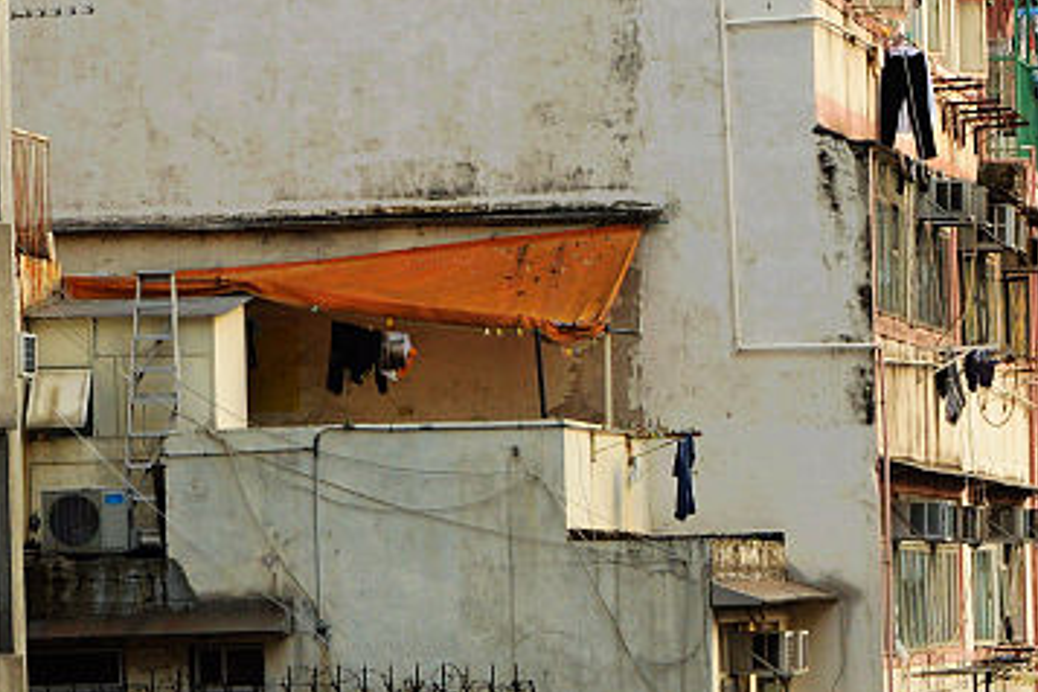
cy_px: 827
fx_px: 6775
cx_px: 1564
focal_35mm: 235
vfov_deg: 5.8
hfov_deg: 8.6
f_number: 7.1
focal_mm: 70
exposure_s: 1/250
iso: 1000
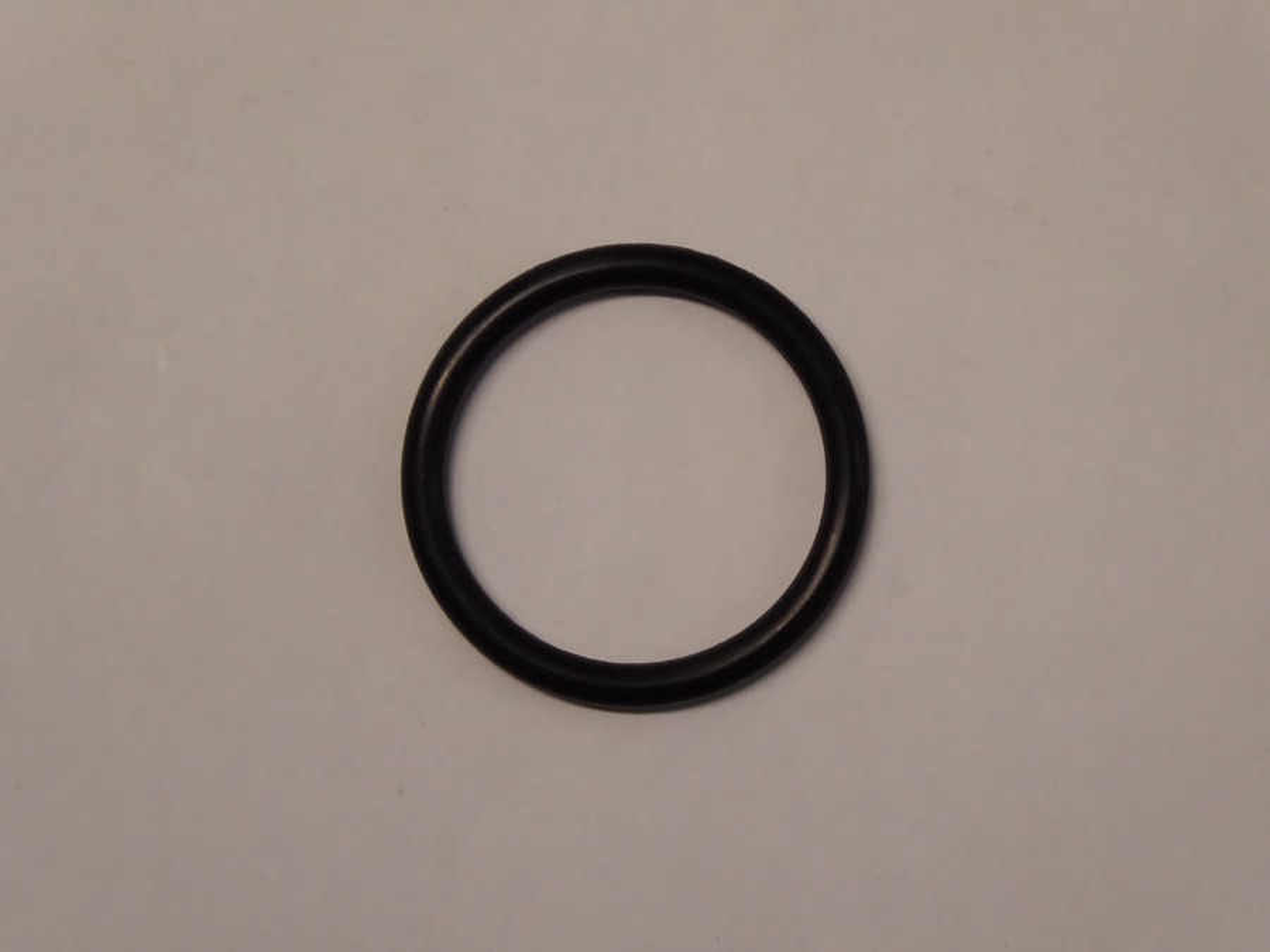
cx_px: 635
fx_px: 5503
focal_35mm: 150
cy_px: 476
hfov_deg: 13.2
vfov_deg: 9.9
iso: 400
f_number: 5.3
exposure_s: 1/50
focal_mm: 24.2
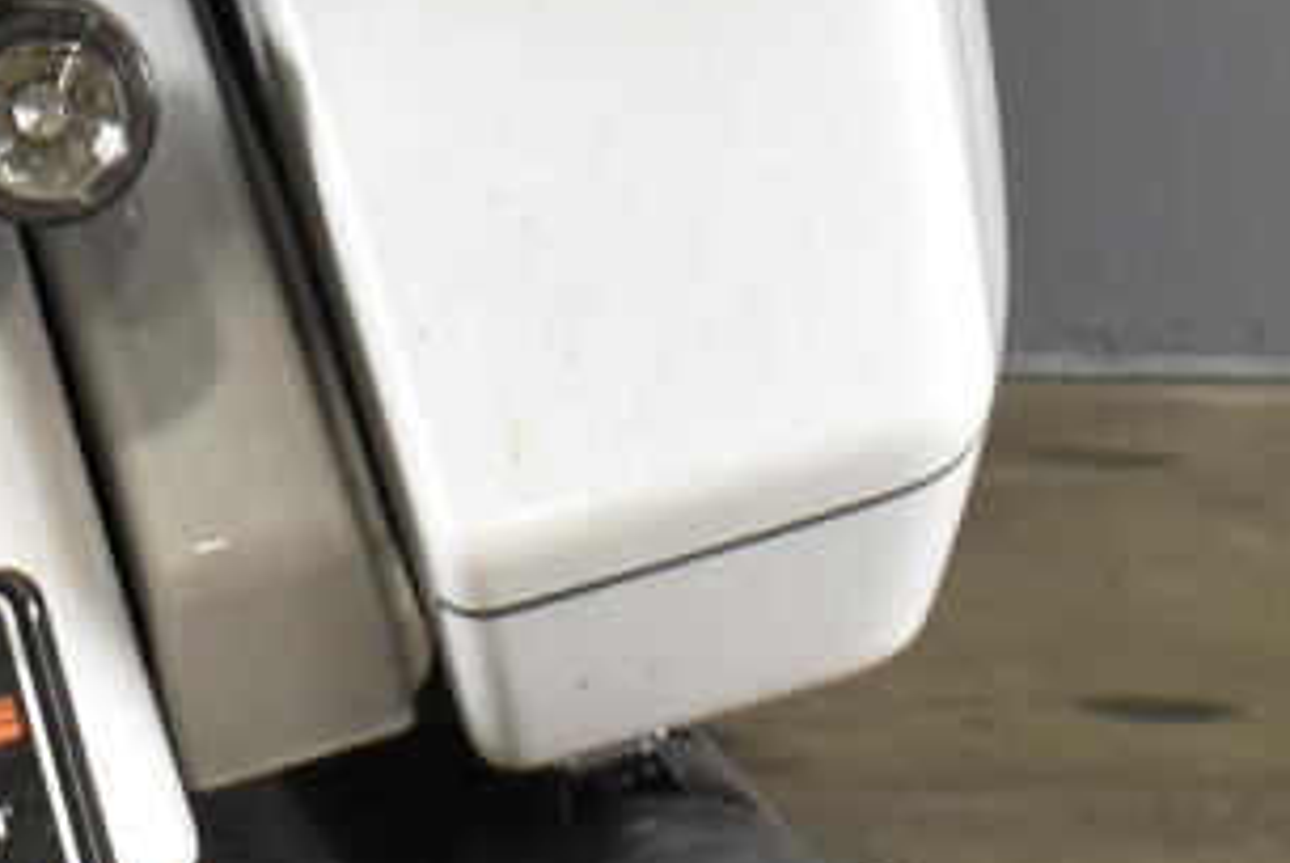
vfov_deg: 5.1
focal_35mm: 265
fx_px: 9515
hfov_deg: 7.6
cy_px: -721
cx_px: -495
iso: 400
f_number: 4
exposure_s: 1/50
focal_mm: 27
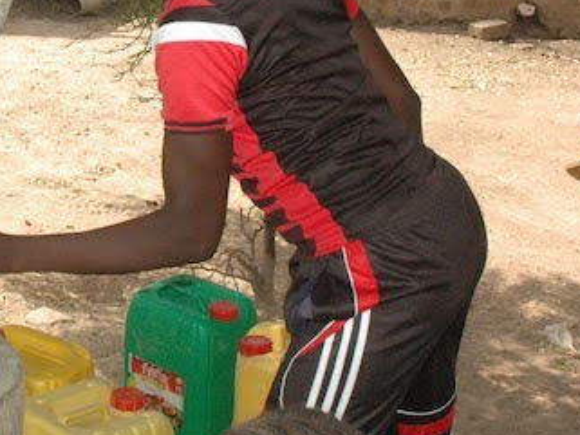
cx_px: -31
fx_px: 1324
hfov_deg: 23.4
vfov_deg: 18.3
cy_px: 29
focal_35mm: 79
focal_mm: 22
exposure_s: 1/500
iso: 1600
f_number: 14
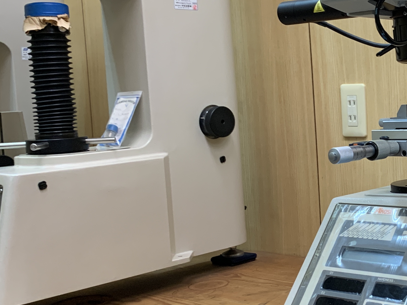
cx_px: 413
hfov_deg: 28.7
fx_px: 741
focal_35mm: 63
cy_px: 145
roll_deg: +2.9
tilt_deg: -5.2
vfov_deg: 23.3
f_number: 1.8
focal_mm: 4.25
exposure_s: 1/60
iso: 100
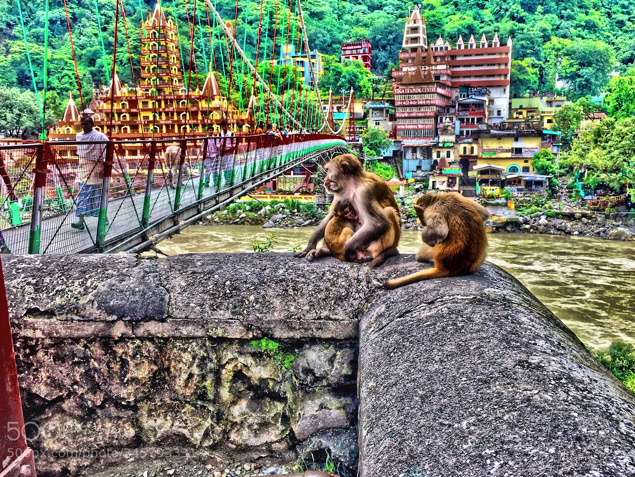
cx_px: 310
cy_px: 239
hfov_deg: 59.9
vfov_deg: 46.8
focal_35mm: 30
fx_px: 550
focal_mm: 4.15
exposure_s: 1/455
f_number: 2.2
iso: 32
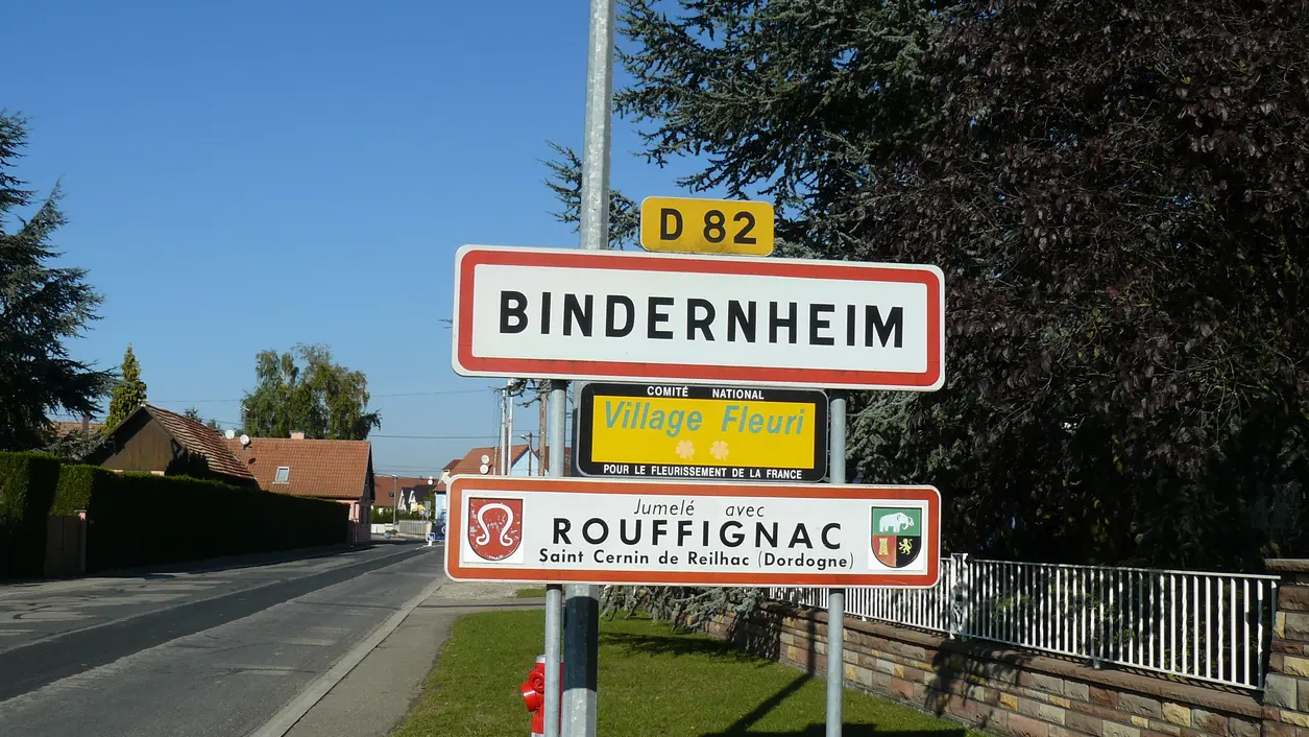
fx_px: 1388
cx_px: 647
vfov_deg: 29.7
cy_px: 384
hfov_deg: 50.5
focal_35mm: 40
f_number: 6.3
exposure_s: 1/500
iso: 100
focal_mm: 6
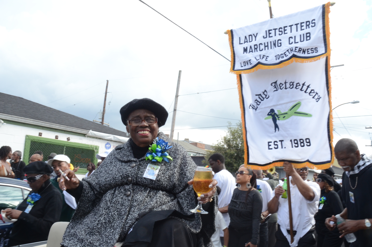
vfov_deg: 47.7
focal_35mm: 27
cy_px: 124
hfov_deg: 67.5
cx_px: 186
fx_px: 278
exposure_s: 1/125
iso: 800
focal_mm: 18
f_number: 16
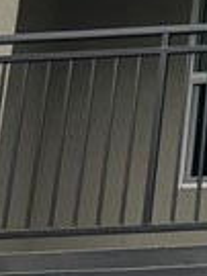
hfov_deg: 7.4
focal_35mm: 182
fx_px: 1453
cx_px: 553
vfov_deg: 10.8
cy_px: 20
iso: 80
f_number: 1.78
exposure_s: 1/4310
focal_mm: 6.76
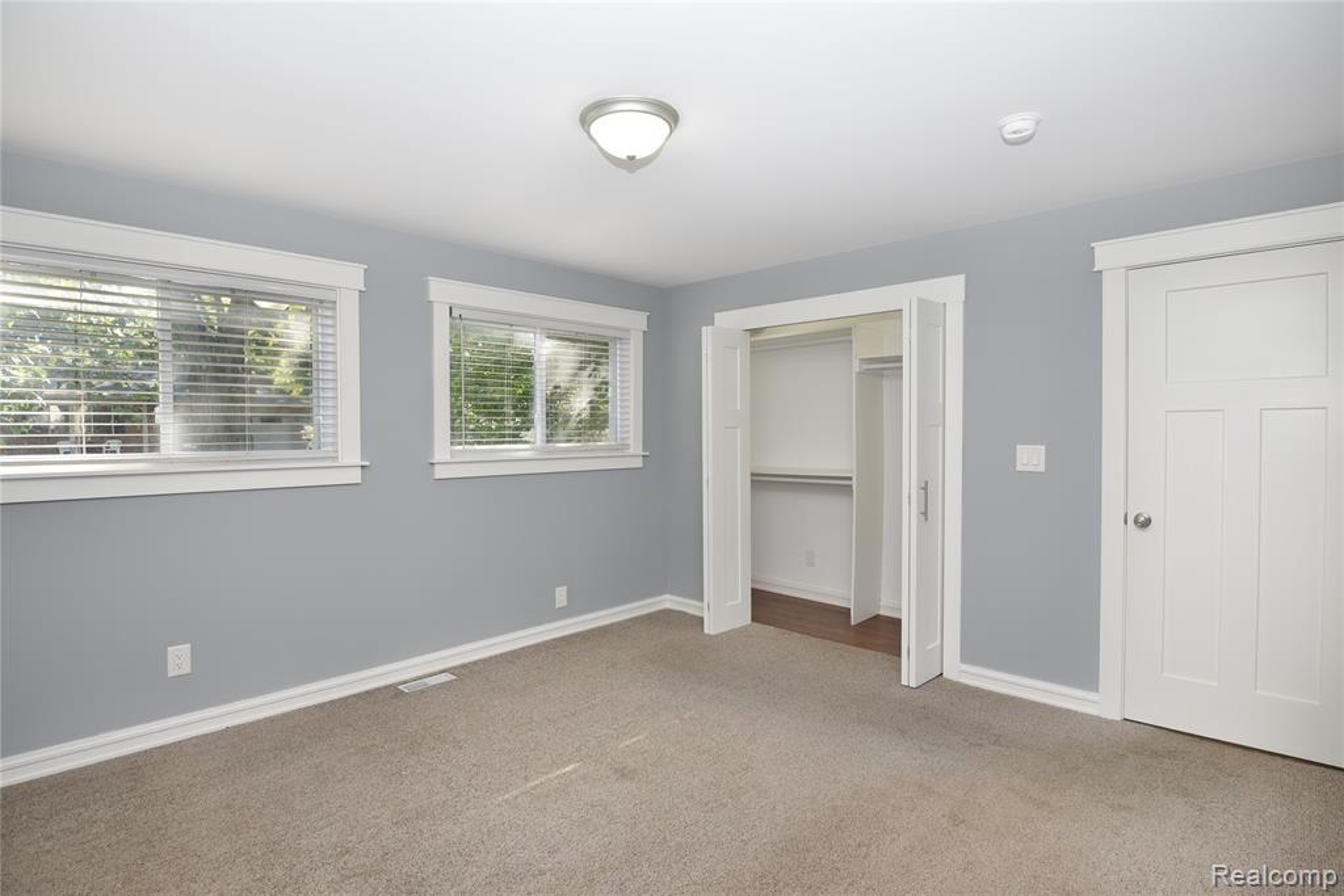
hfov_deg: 93.3
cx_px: 672
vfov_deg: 70.5
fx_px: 635
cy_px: 448
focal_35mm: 17
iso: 125
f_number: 6.3
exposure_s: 1/60
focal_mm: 17
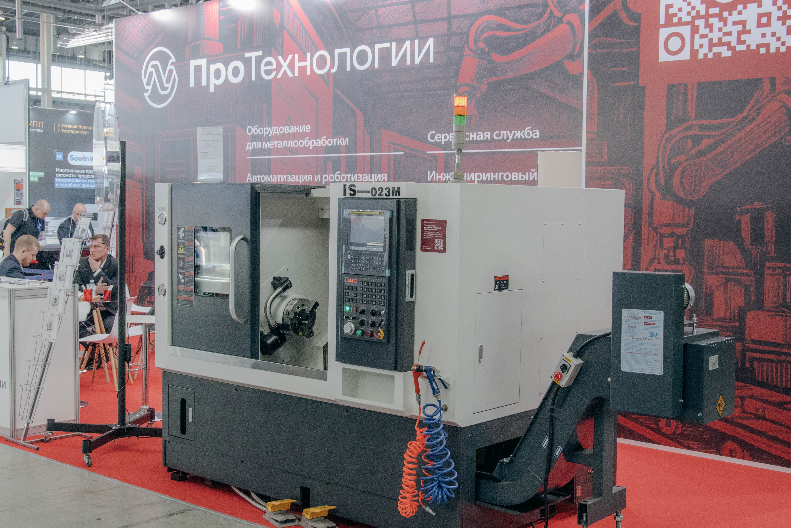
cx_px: 396
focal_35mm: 48
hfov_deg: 41.1
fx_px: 1055
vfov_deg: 28.1
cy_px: 264
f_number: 6.3
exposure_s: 1/160
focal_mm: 24
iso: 3200
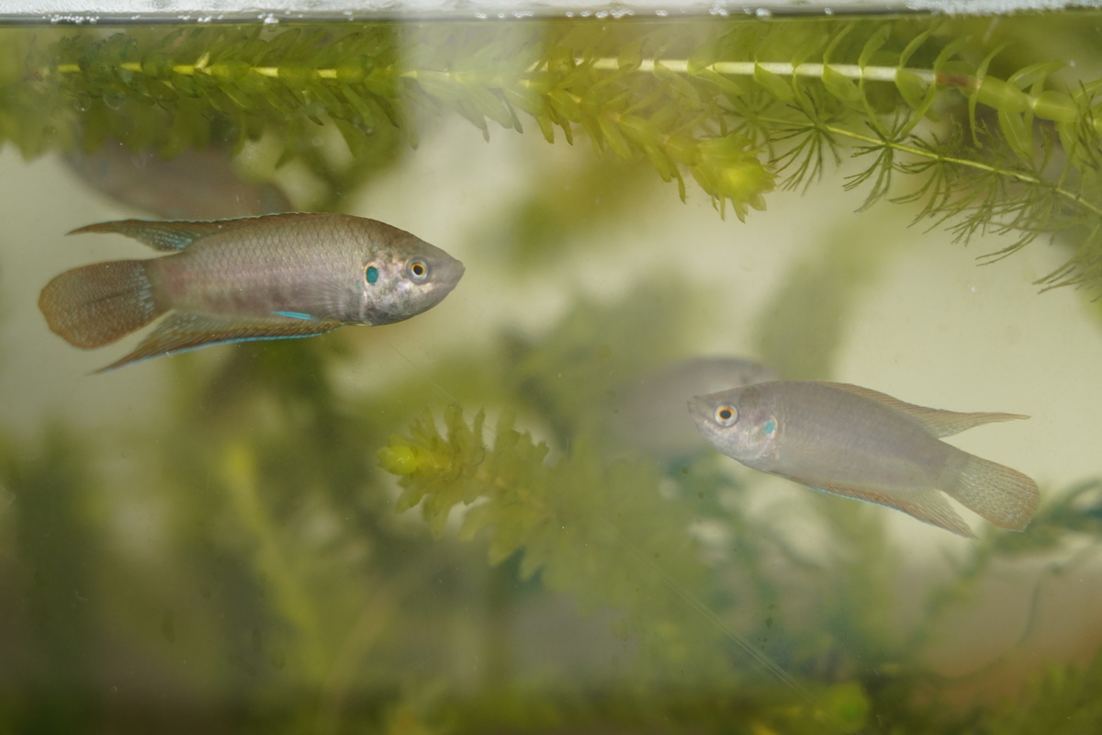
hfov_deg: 19.5
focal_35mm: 105
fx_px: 3214
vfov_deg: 13.0
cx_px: 551
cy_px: 368
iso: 2000
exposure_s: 1/125
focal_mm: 105
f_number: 4.5
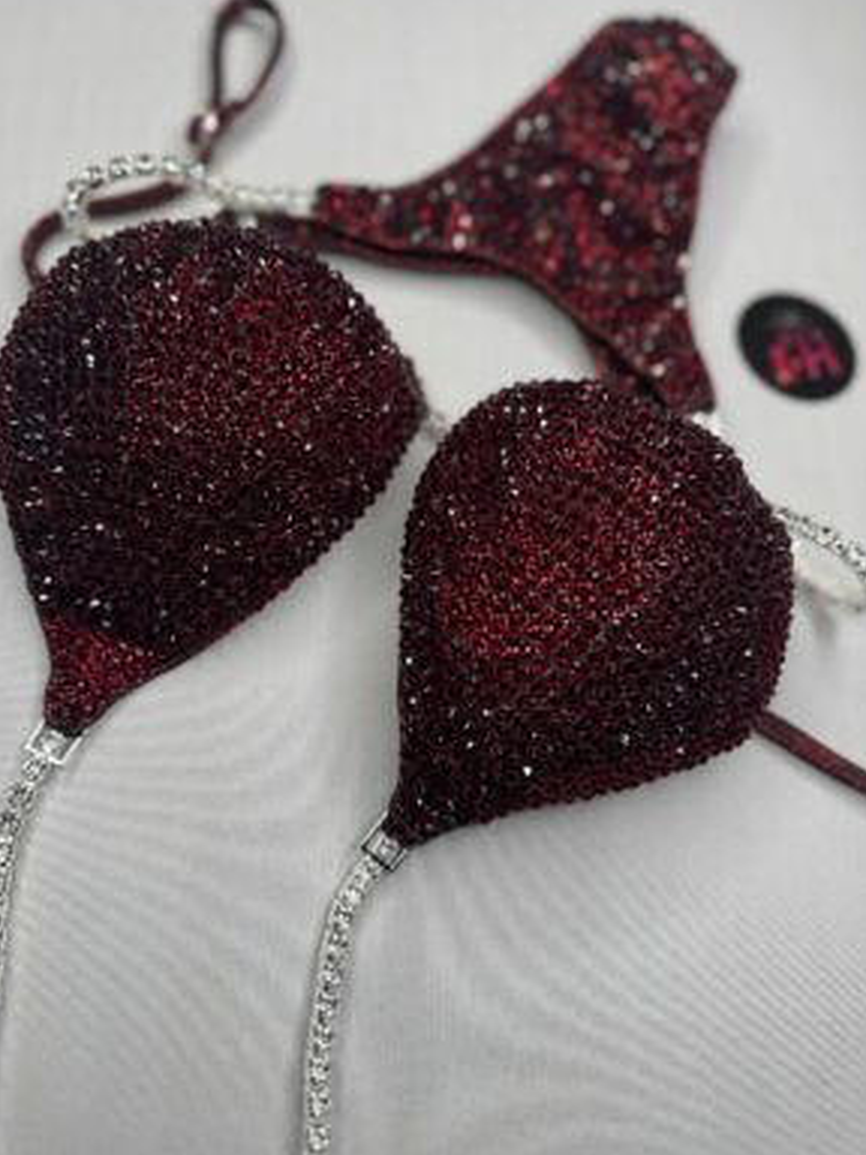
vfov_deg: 69.4
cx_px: 421
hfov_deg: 54.9
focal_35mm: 25
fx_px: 834
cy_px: 559
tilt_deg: -67.2
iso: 80
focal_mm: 6.76
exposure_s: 1/325
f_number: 1.78
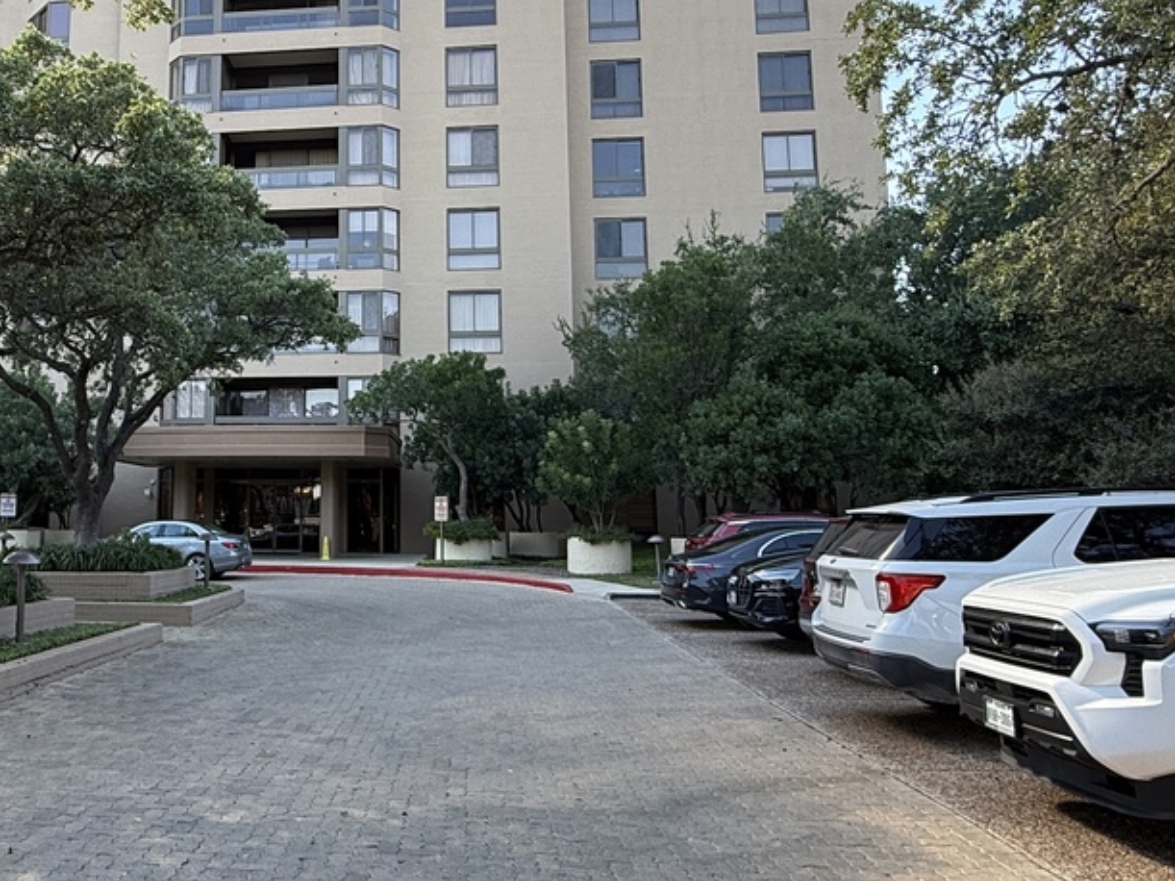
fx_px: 1120
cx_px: 325
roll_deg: -0.5
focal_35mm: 33
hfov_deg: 53.4
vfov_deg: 42.8
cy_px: 365
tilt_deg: +7.8
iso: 64
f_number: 2.2
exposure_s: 1/168
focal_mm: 2.22
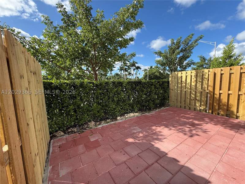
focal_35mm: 14
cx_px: 122
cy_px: 92
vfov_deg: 85.7
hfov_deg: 102.1
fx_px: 99
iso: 64
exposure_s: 1/686
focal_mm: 2.22
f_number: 2.2
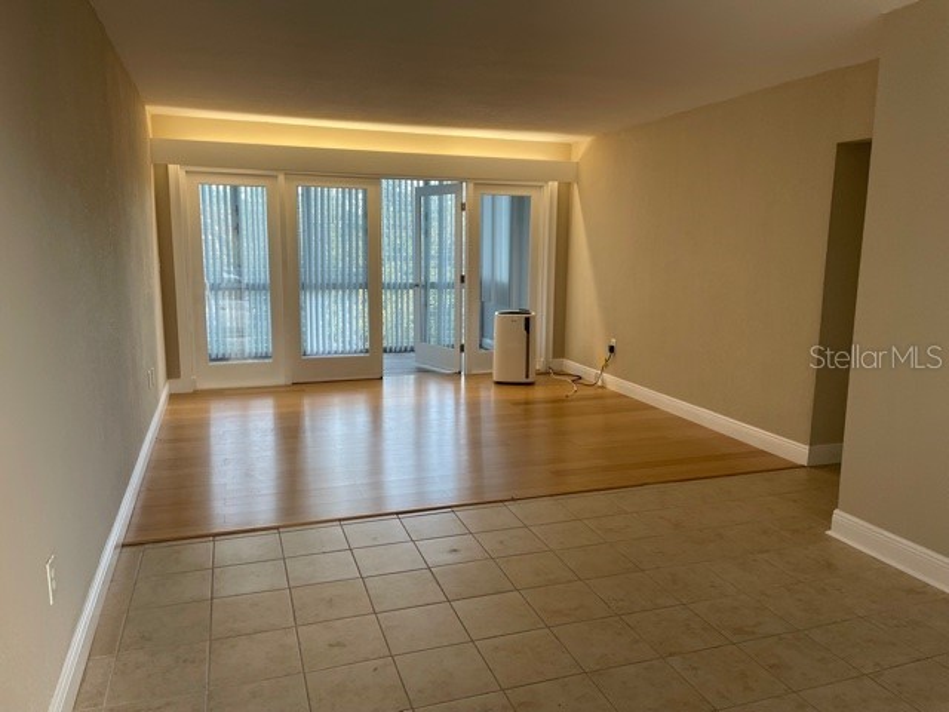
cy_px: 356
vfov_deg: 53.1
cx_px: 474
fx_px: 713
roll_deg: -0.8
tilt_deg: -9.2
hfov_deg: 67.3
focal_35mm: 26
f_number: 1.6
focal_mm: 4.2
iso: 100
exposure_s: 1/120
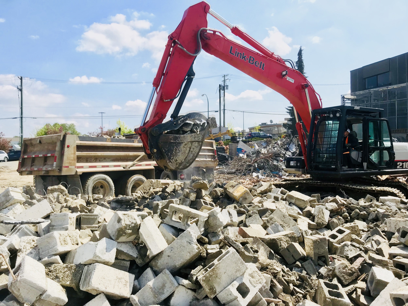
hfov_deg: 63.4
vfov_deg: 49.7
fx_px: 330
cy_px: 153
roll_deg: +0.1
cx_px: 204
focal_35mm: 28
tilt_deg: +1.4
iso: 20
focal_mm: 3.99
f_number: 1.8
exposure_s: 1/1064
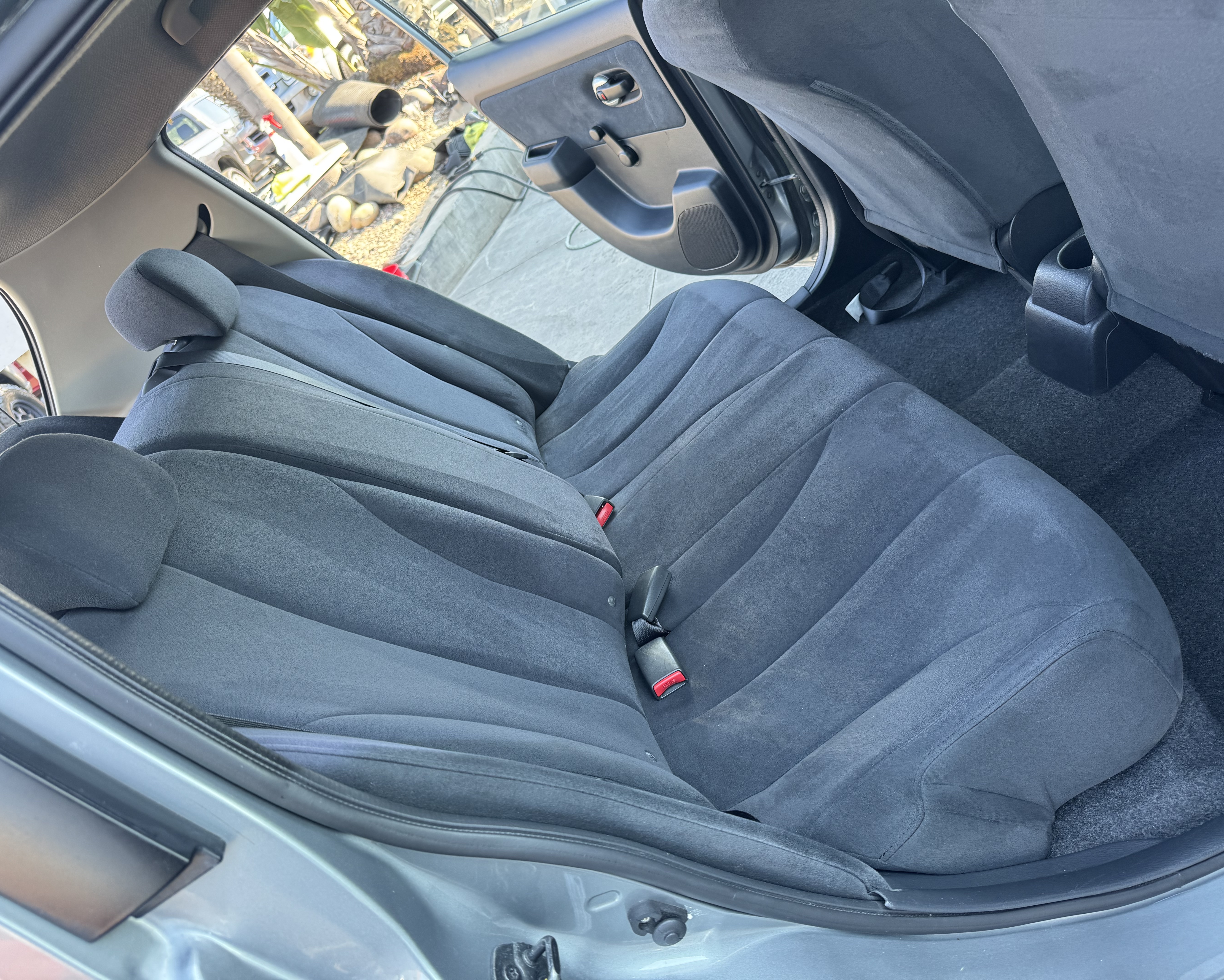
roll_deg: +38.1
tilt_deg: -27.1
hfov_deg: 68.1
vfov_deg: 56.8
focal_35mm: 25
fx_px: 906
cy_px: 490
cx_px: 644
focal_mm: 6.76
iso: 100
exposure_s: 1/121
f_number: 1.78
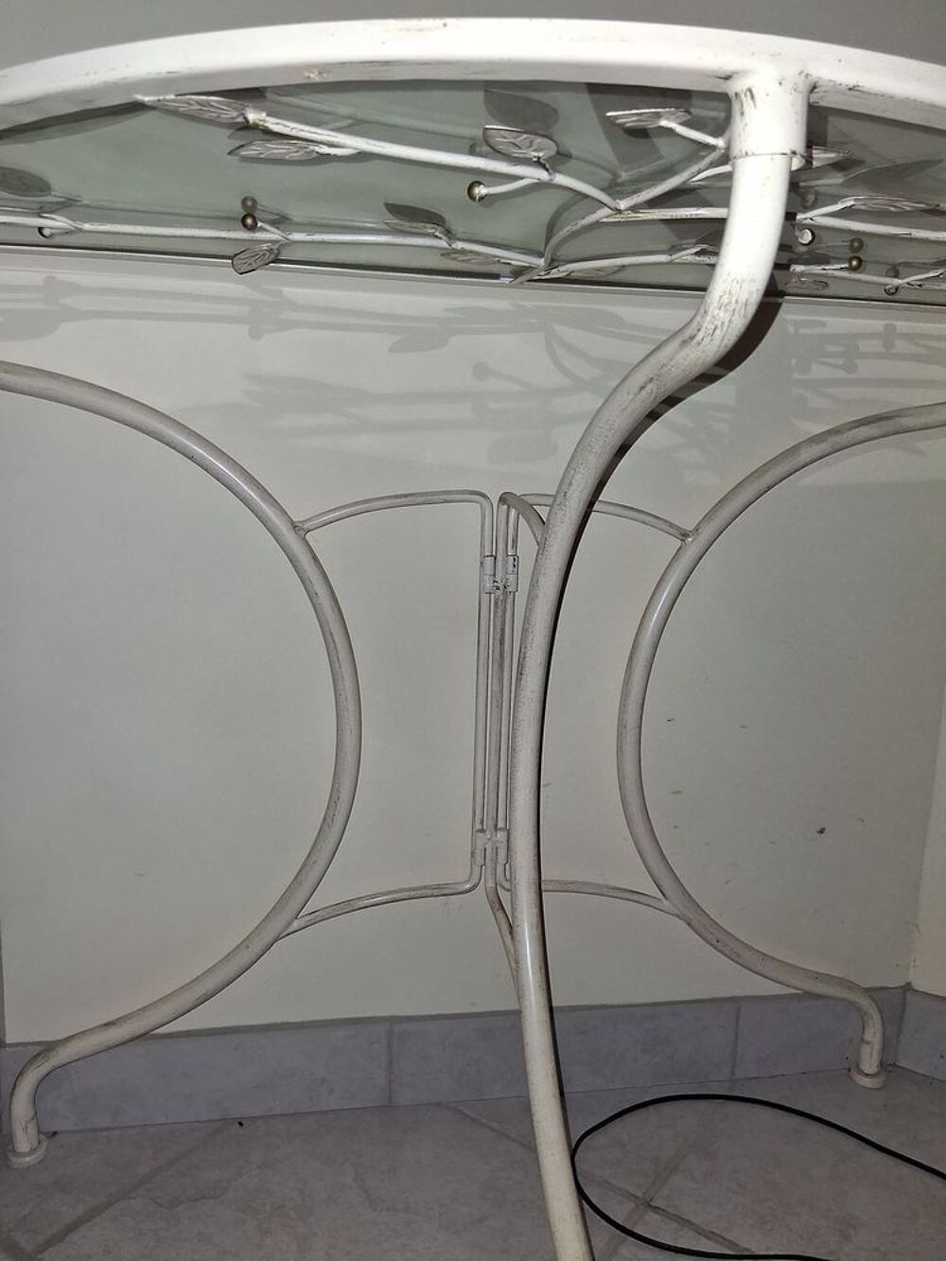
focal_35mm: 26
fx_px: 947
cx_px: 473
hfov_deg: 53.1
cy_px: 630
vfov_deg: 67.3
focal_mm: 3.98
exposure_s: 1/100
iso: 250
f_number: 1.8
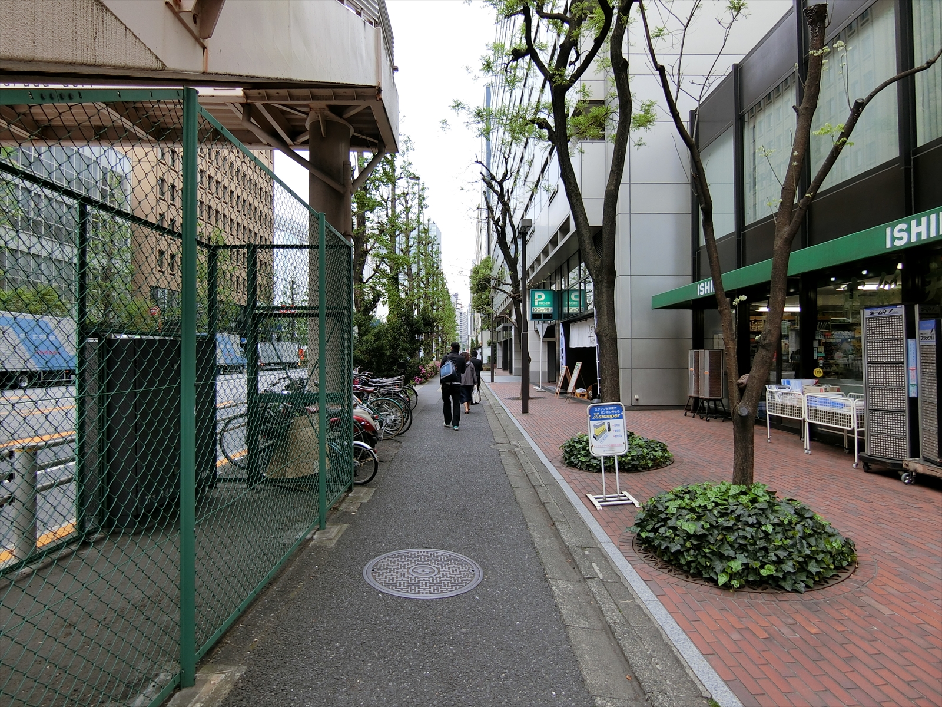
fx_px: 517
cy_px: 354
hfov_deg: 84.7
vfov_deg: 68.7
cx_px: 471
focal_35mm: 19
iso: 80
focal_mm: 4.06
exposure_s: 1/250
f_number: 2.7
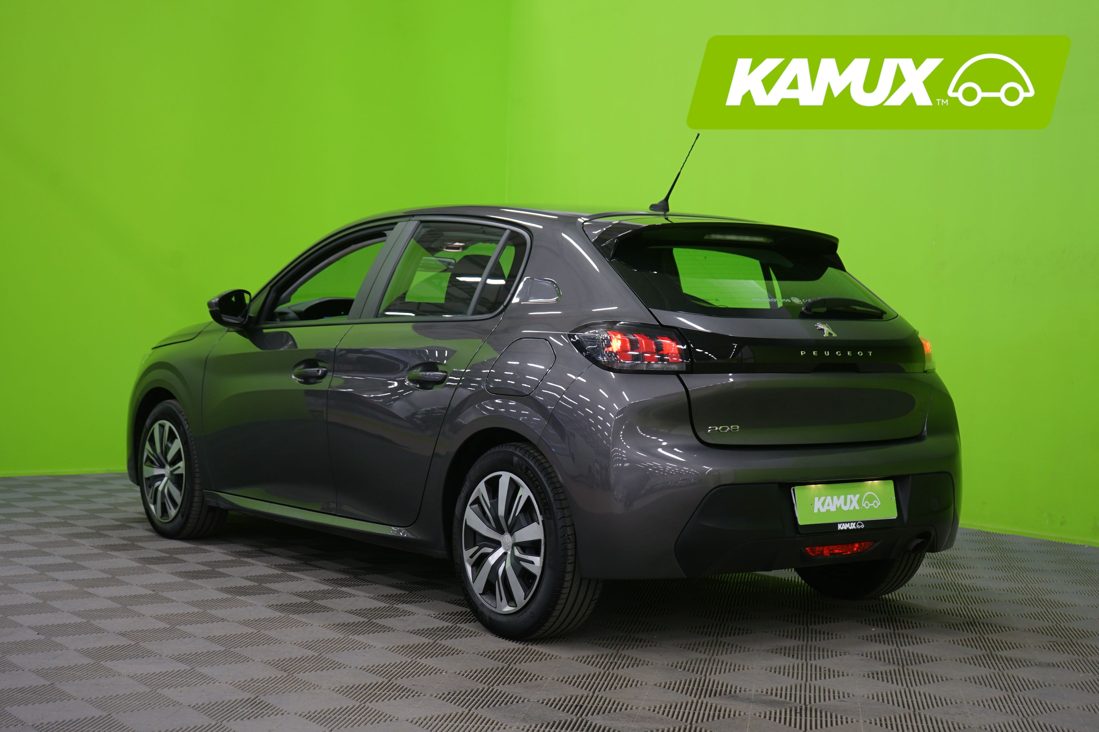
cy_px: 366
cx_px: 550
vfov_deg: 26.0
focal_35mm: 52
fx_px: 1587
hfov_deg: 38.2
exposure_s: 1/8
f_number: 5
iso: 400
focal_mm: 52
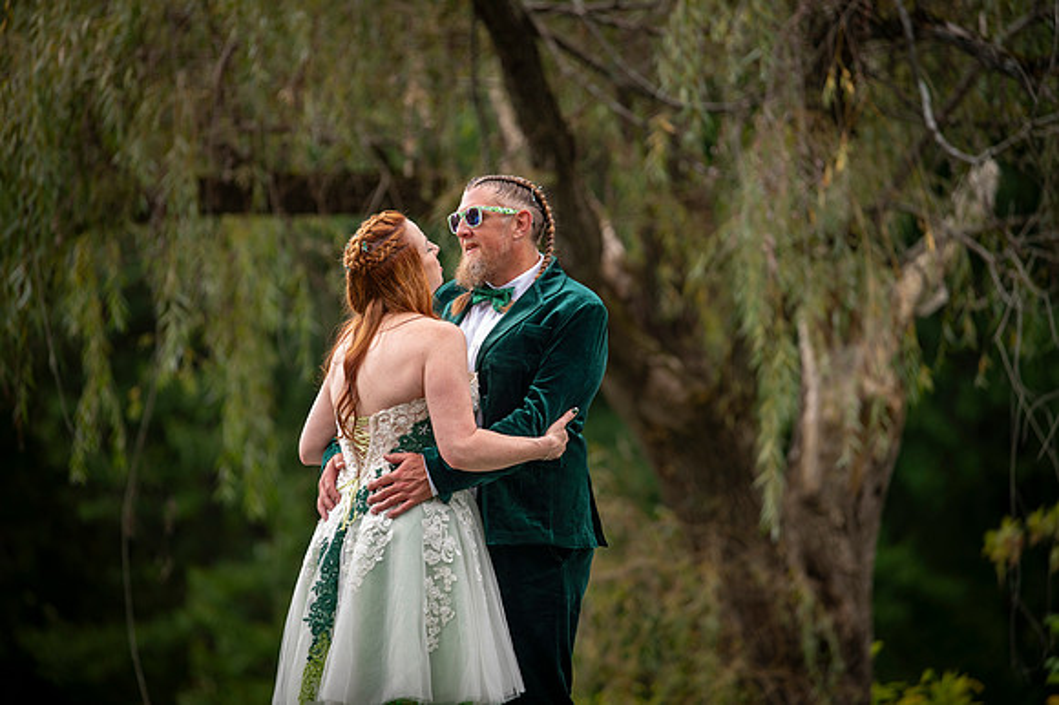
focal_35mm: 201
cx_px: 530
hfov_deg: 10.2
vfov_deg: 6.8
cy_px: 352
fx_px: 5911
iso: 50
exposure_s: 1/125
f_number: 3.2
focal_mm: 200
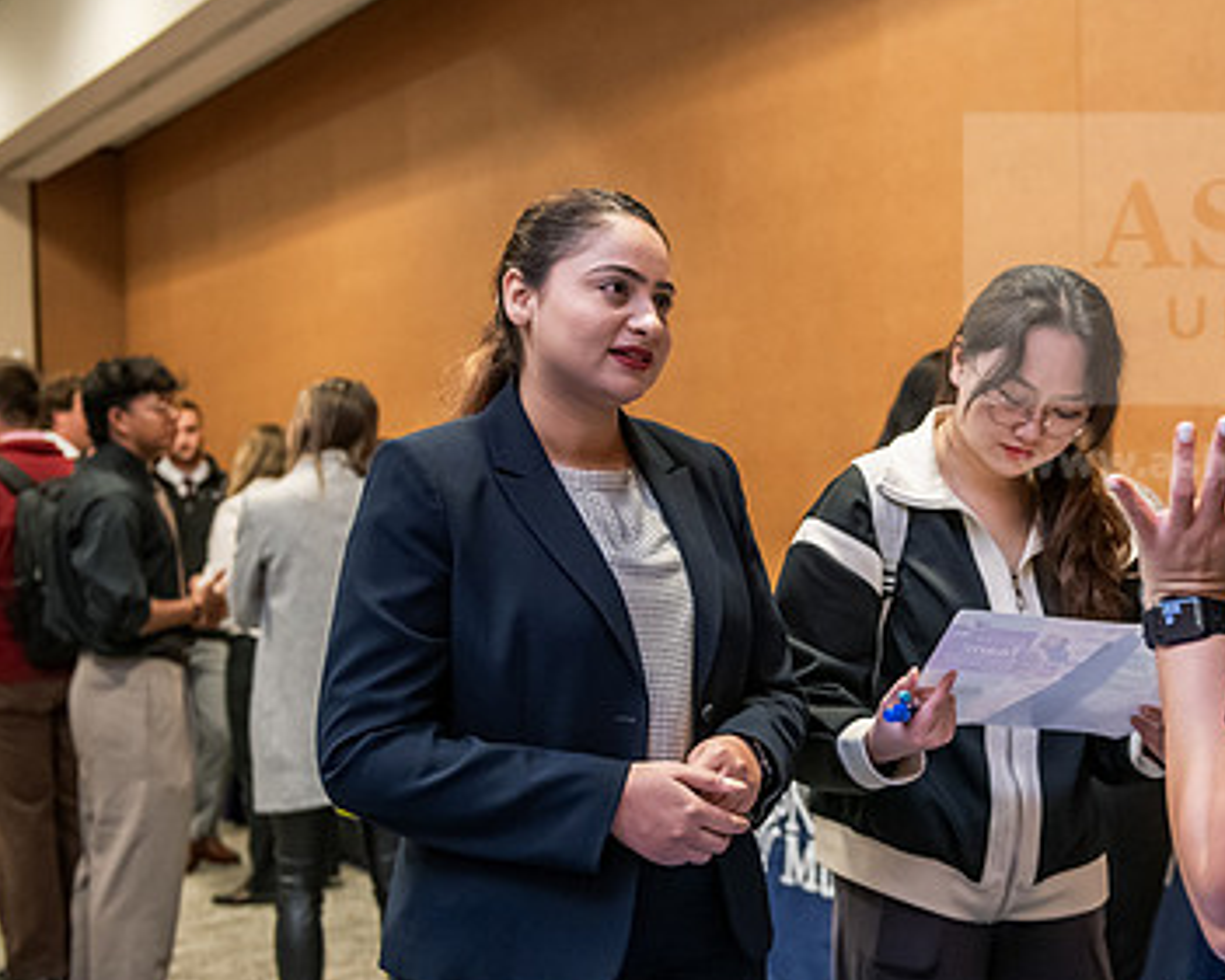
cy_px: 535
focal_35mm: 59
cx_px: 859
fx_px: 2140
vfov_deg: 25.8
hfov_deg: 31.6
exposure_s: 1/160
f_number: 3.2
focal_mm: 38
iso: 2000
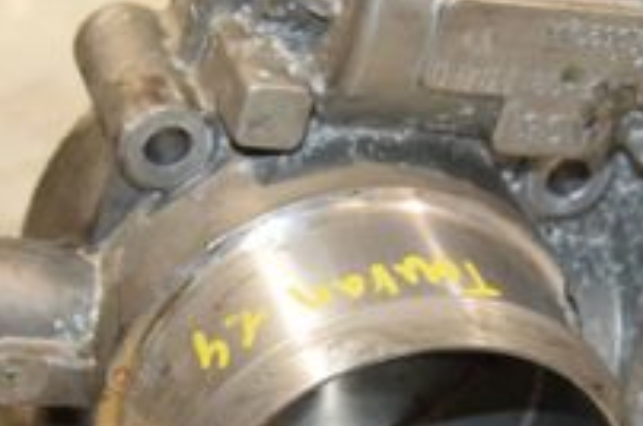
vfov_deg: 5.8
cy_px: 280
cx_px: 430
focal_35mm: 238
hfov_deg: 8.7
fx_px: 4244
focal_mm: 50
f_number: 6.3
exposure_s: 1/200
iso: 1600
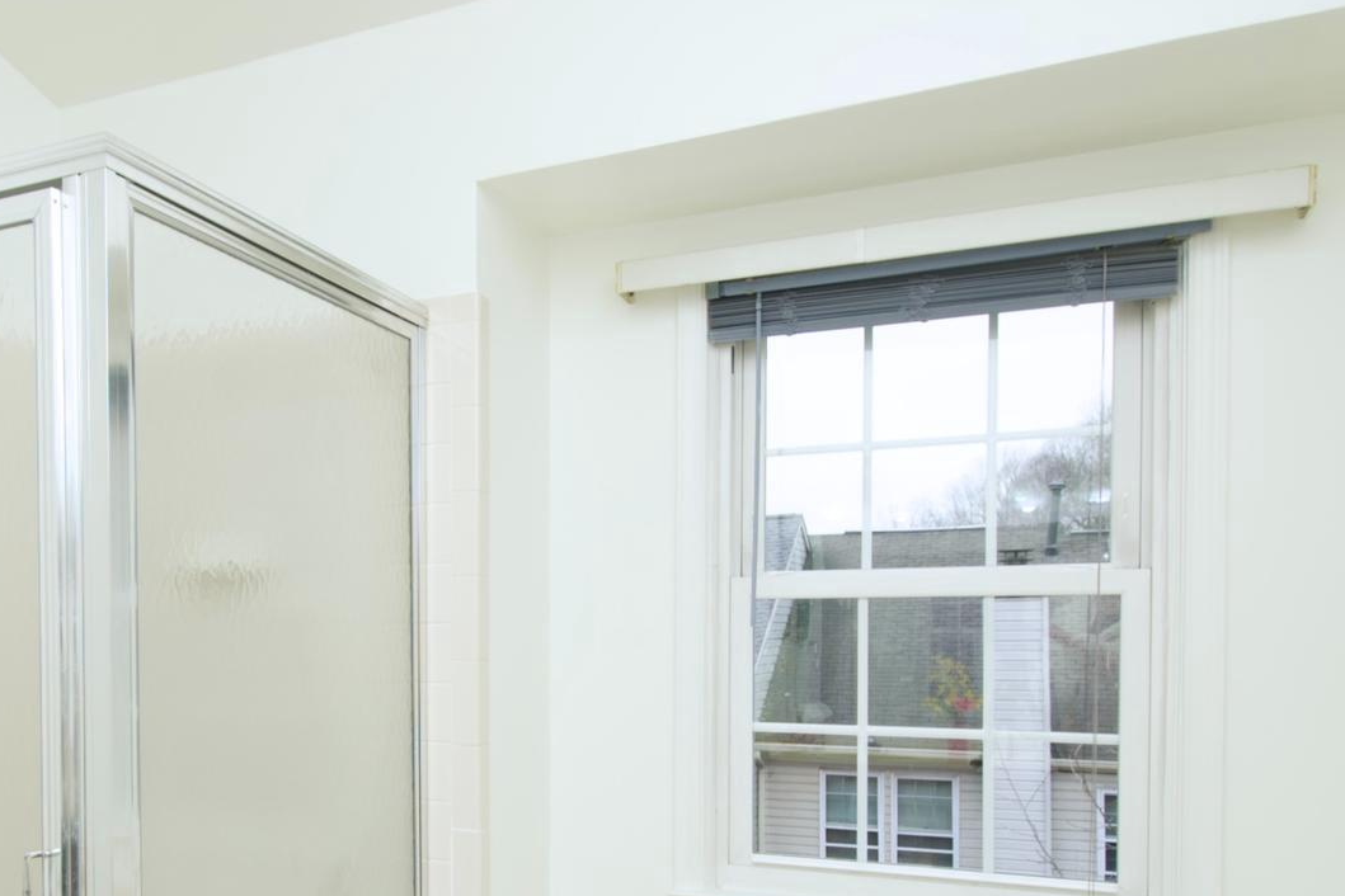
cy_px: 616
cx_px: 410
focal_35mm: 29
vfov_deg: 44.1
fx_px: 1083
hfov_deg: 61.5
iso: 320
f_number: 7.1
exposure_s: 1/160
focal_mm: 10
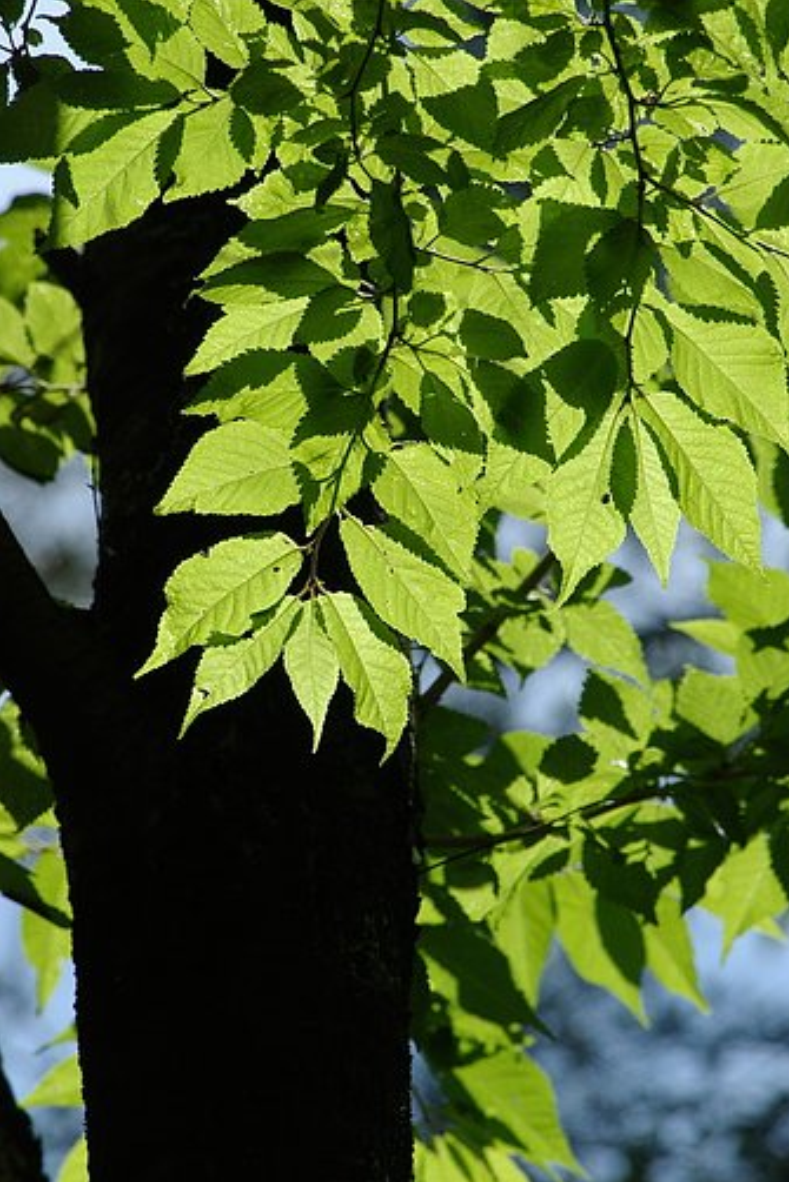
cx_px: 400
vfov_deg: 6.7
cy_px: 600
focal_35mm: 306
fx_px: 10052
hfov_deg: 4.5
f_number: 8
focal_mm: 200
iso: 200
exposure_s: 1/400
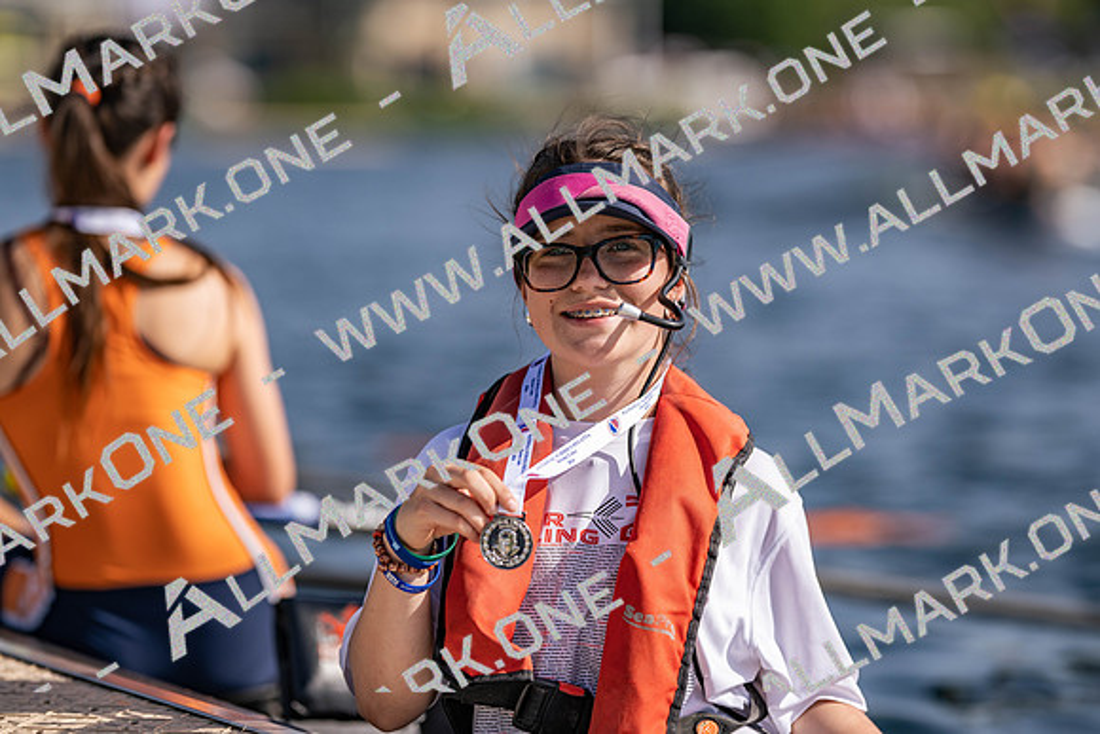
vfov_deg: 10.2
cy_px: 367
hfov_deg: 15.2
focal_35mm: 135
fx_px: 4126
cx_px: 550
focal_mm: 135
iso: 64
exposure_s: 1/6400
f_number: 1.8
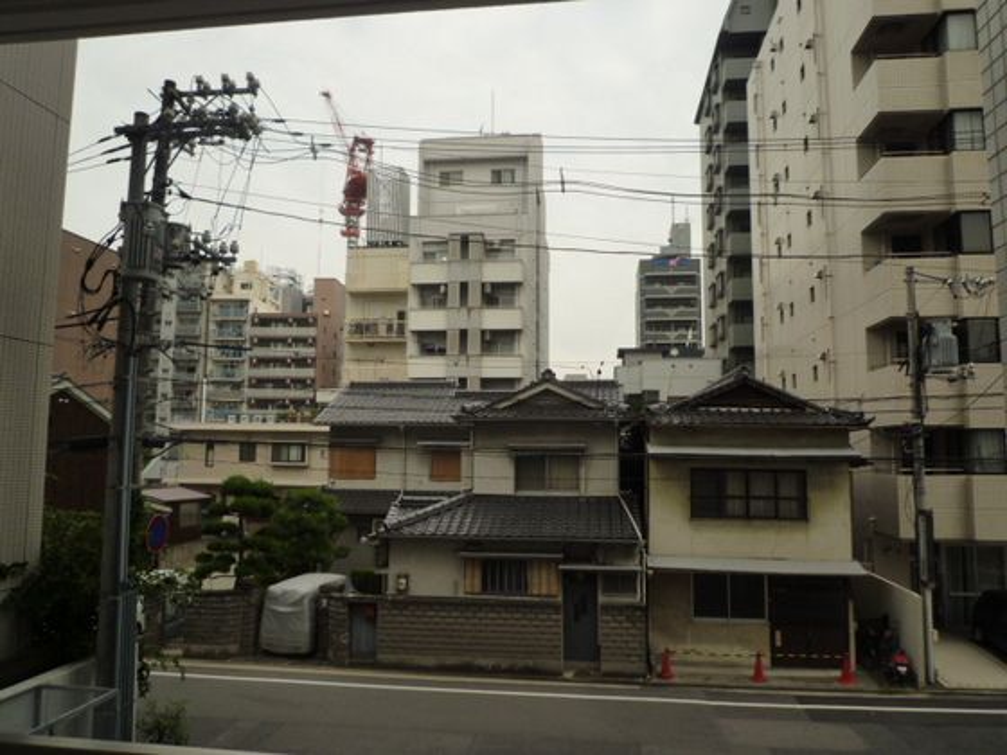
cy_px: 378
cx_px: 504
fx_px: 727
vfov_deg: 54.9
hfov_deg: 69.4
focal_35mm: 25
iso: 125
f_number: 2.8
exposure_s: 1/250
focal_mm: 4.4
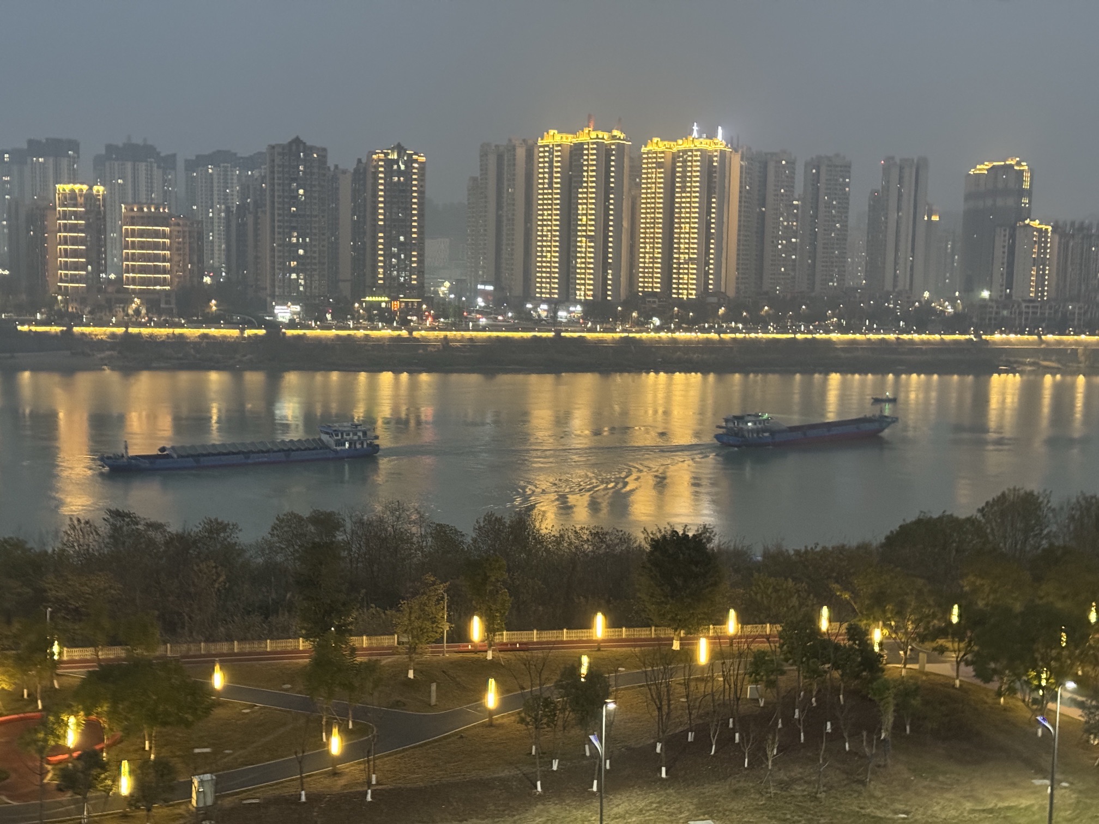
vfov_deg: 30.3
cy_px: 412
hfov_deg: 39.7
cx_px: 550
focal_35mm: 48
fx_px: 1524
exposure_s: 1/25
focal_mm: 6.76
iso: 800
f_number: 1.78
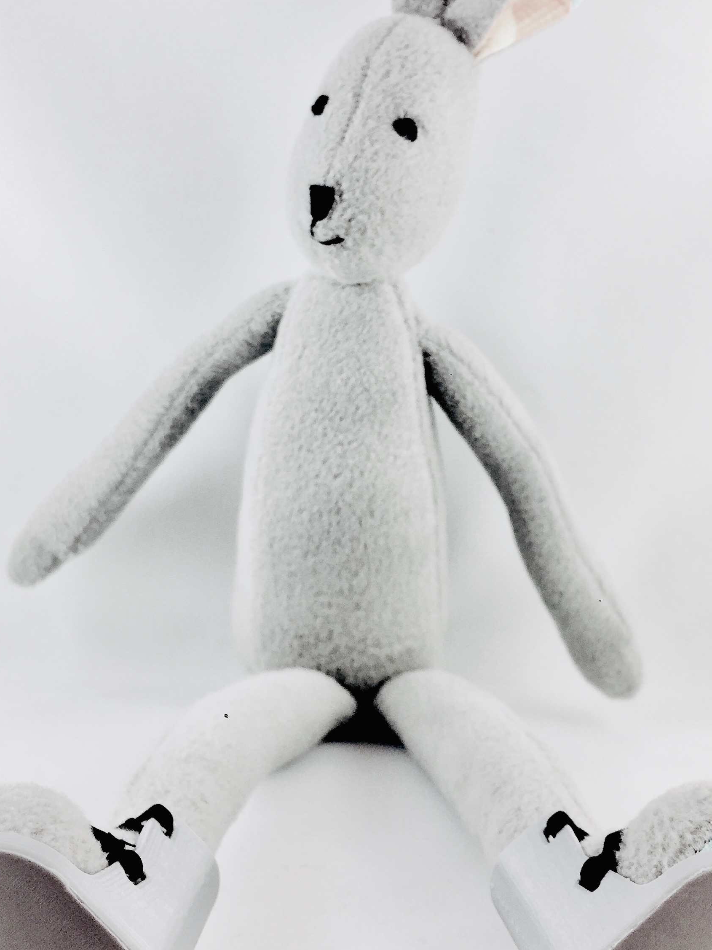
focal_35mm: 42
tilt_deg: -4.8
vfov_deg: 44.8
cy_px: 437
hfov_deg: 34.3
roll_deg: -1.5
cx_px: 382
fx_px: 1152
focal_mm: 4.15
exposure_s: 1/60
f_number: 2.2
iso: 40
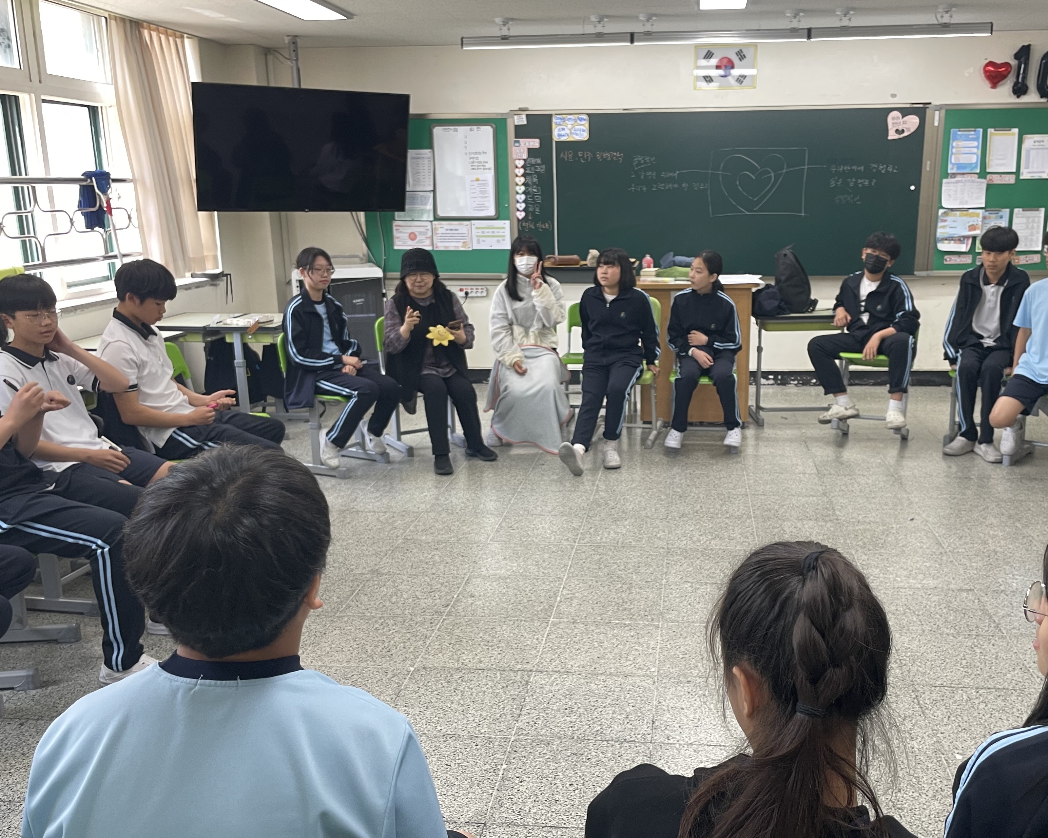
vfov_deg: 45.8
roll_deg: +1.0
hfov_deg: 55.5
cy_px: 447
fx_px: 992
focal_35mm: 32
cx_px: 589
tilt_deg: -12.4
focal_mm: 4.2
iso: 80
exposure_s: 1/60
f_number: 1.6
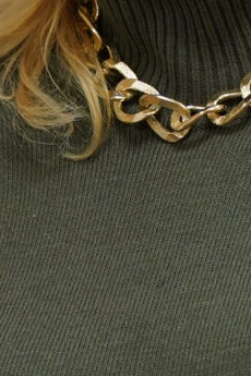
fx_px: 3723
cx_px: 53
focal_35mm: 356
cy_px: 355
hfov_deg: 3.9
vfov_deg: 5.8
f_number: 2.8
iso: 800
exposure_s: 1/250
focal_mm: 48
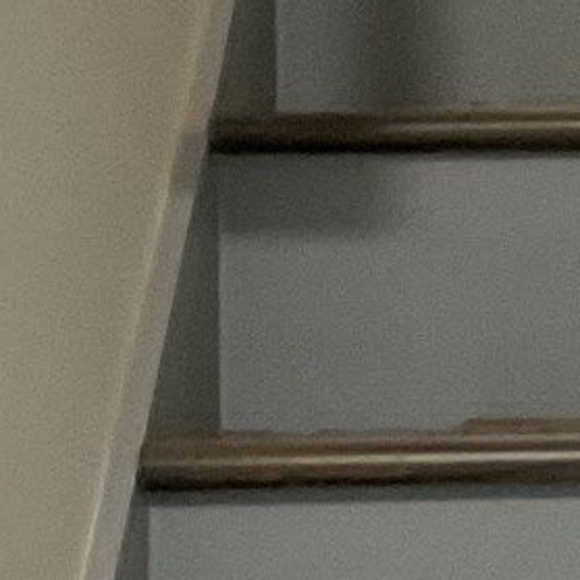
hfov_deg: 8.9
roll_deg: -0.4
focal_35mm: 188
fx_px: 3564
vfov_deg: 9.3
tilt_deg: +0.4
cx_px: 1012
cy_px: 247
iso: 200
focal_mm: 3
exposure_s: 1/60
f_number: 1.8
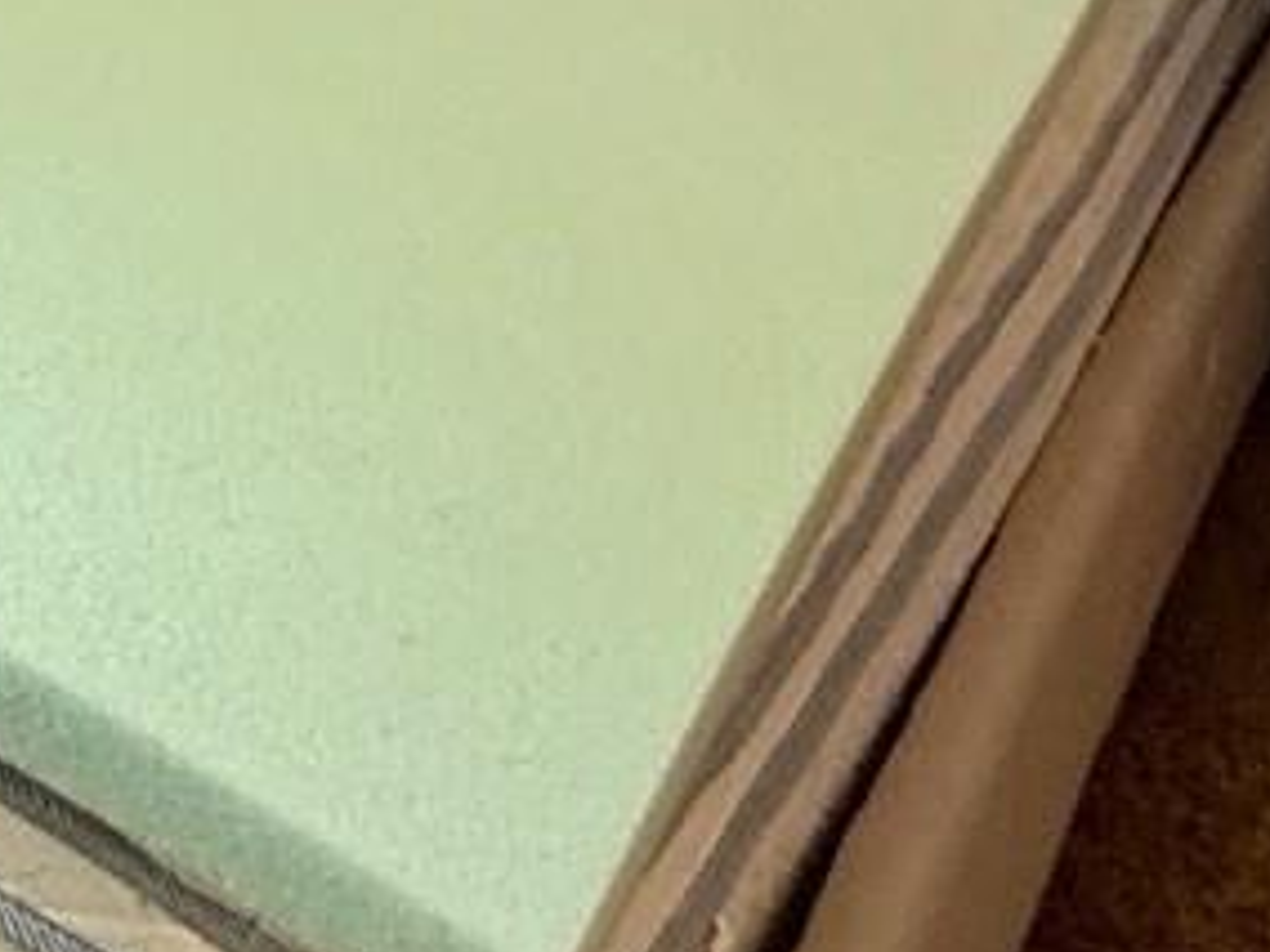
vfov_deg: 15.0
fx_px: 2898
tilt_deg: -6.3
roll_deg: -3.9
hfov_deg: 20.6
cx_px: -711
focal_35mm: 79
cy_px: -988
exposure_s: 1/60
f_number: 2.2
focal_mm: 2.22
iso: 250
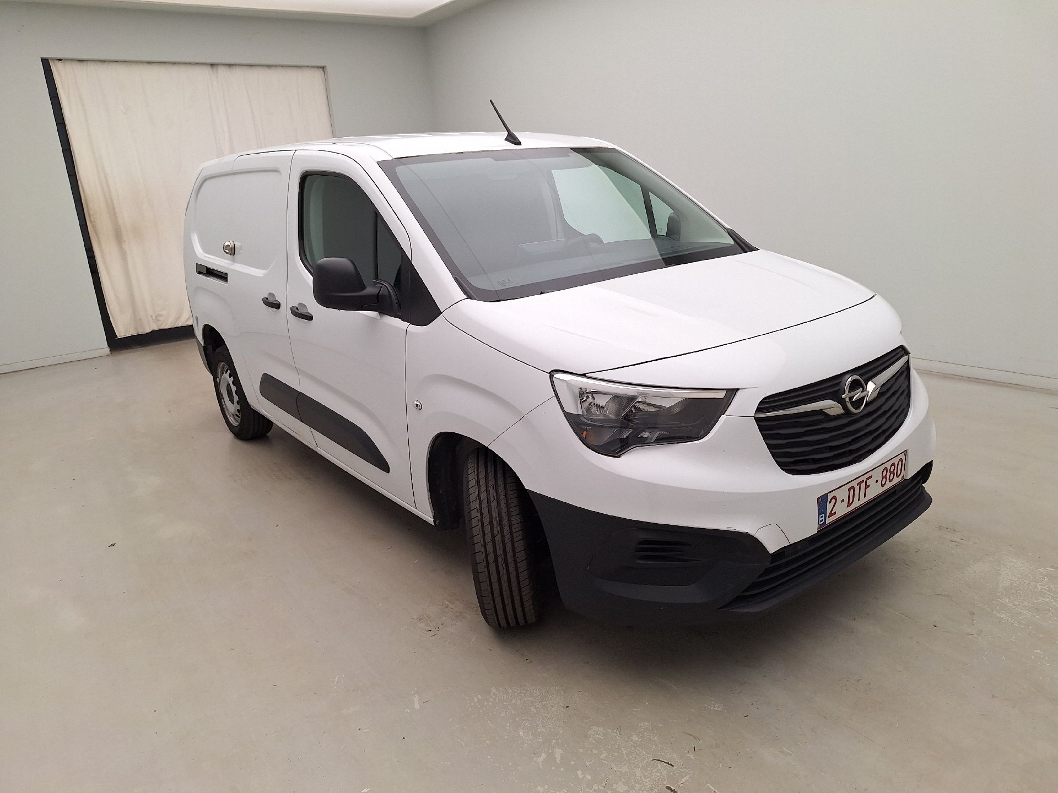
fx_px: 703
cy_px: 396
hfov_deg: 73.9
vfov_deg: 58.9
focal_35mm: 23
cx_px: 529
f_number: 1.8
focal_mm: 5.54
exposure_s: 1/127
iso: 40
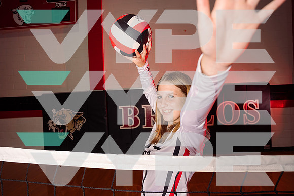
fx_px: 196
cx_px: 147
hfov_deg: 73.7
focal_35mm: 24
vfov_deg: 53.2
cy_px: 98
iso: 125
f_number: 4.5
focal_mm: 24
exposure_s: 1/200
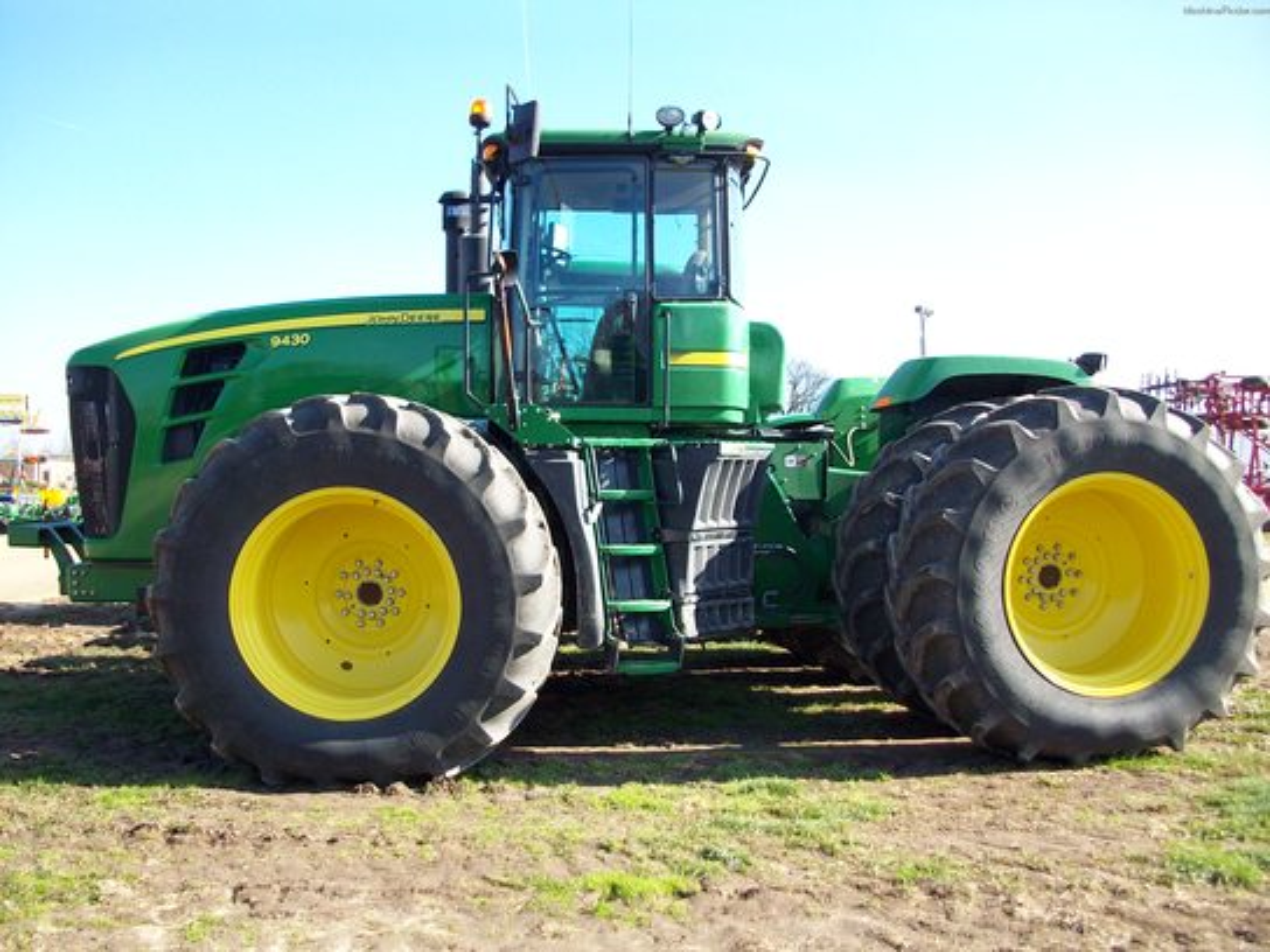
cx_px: 635
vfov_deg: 41.8
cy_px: 476
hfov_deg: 54.0
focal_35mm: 34
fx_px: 1247
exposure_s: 1/426
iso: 80
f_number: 2.8
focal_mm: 5.7
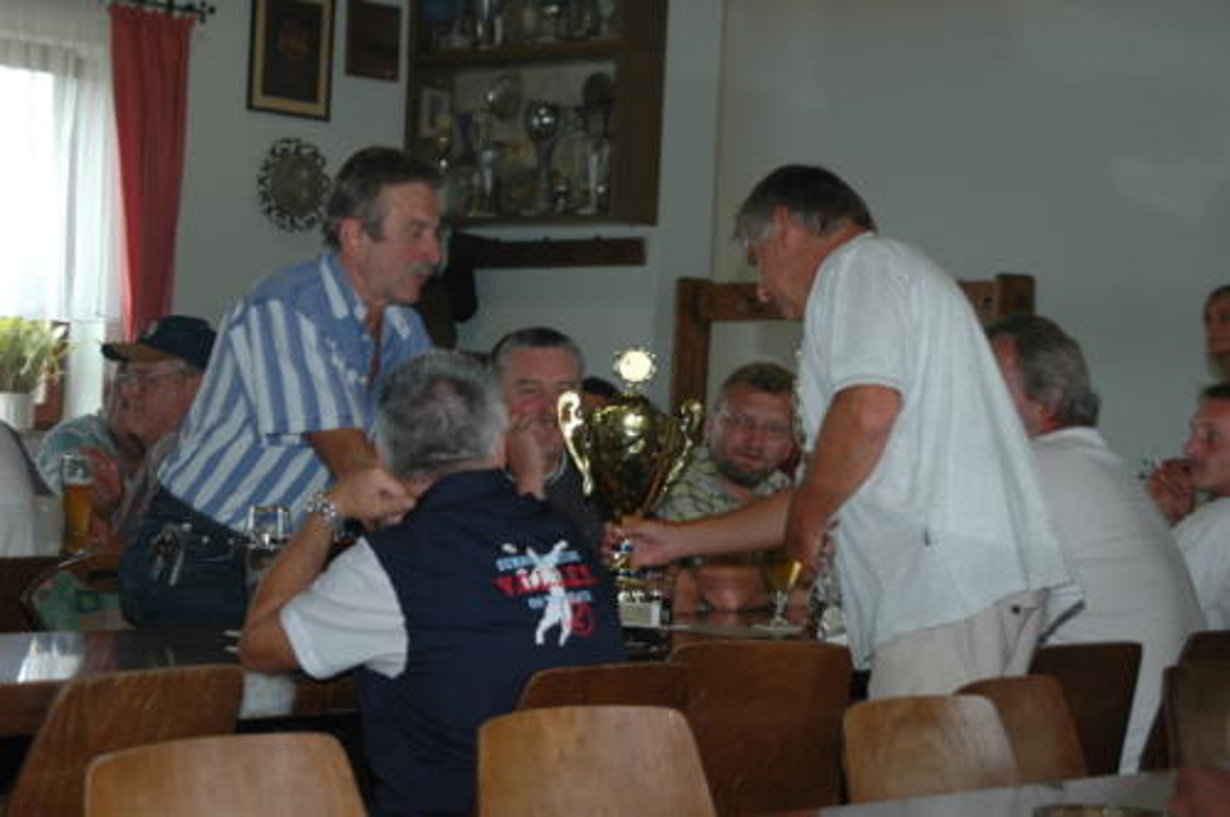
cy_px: 408
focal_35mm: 82
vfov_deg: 16.5
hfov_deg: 24.6
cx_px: 615
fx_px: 2815
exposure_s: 1/60
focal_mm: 55
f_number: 4.8
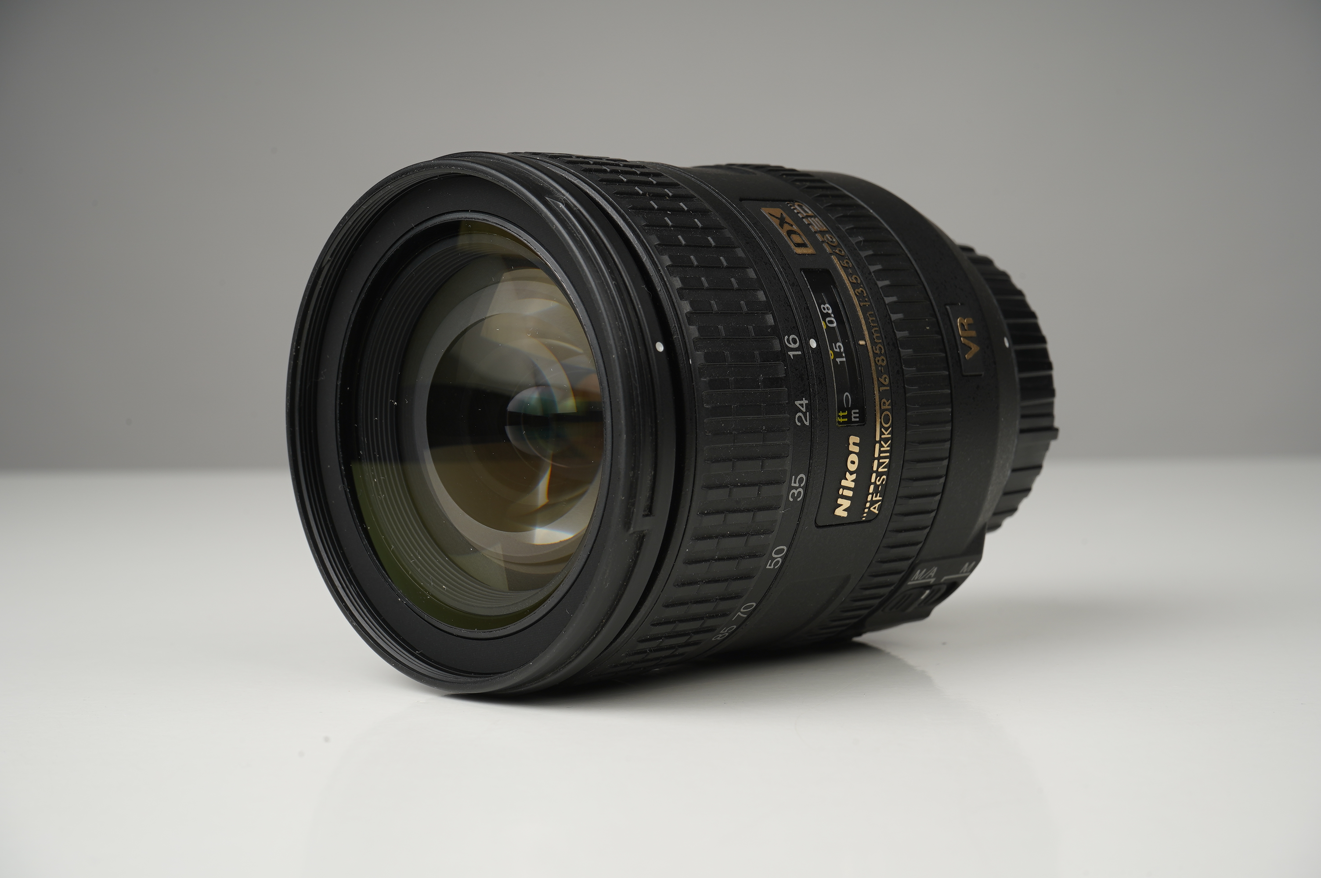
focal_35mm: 55
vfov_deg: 24.6
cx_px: 660
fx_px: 2016
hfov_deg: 36.3
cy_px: 439
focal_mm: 55
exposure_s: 1/160
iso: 200
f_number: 16
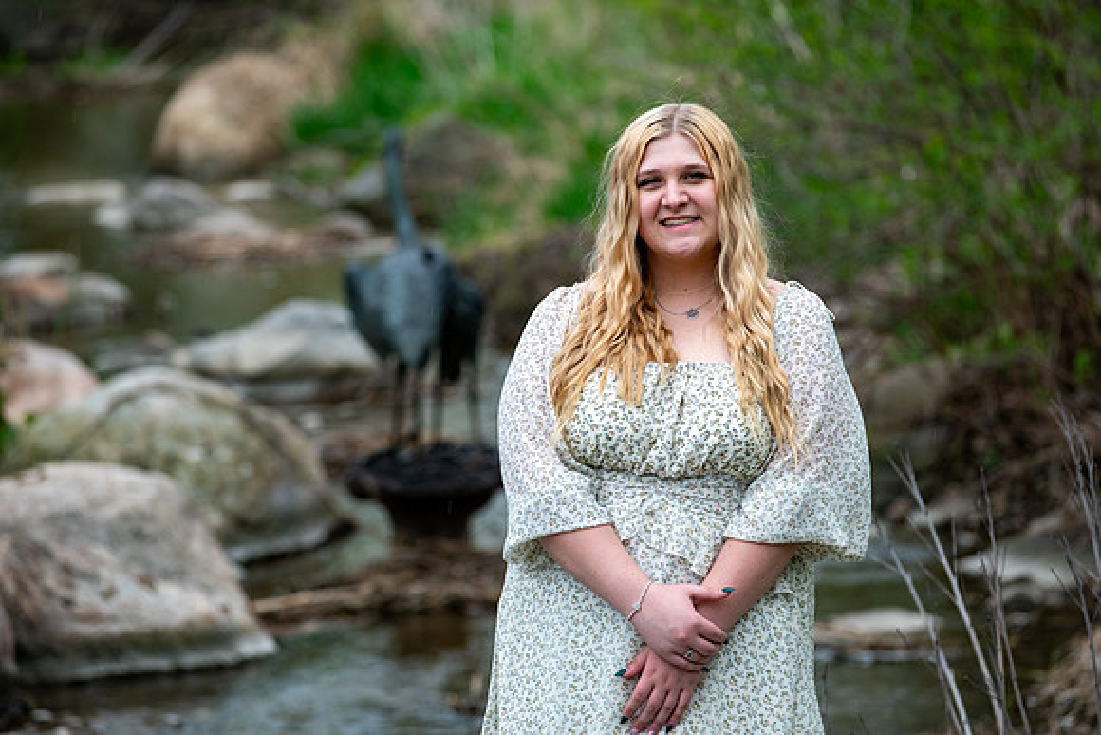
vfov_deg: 6.8
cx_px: 550
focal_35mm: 202
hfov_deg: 10.2
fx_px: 6179
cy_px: 368
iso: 250
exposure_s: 1/320
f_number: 4
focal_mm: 134.4
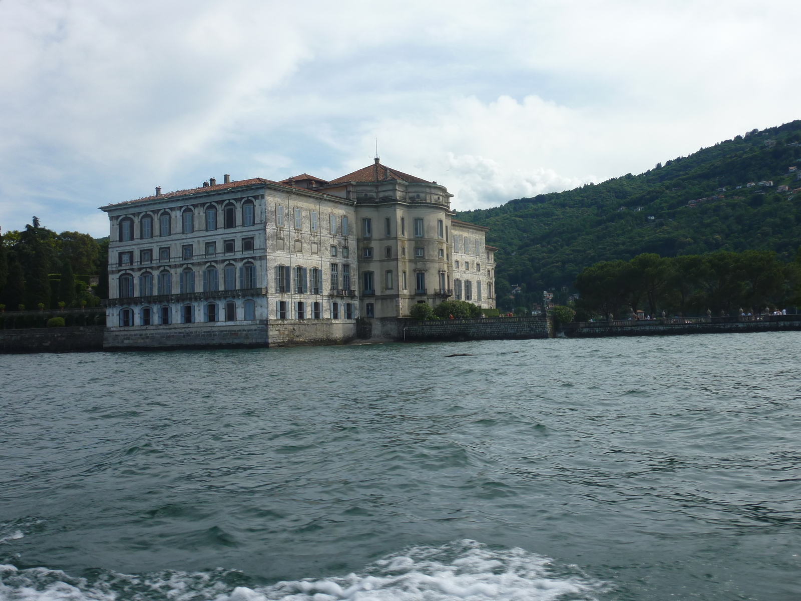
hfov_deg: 52.6
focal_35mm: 35
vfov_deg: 40.7
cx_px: 400
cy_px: 300
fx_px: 810
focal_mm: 5.7
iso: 80
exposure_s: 1/500
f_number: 5
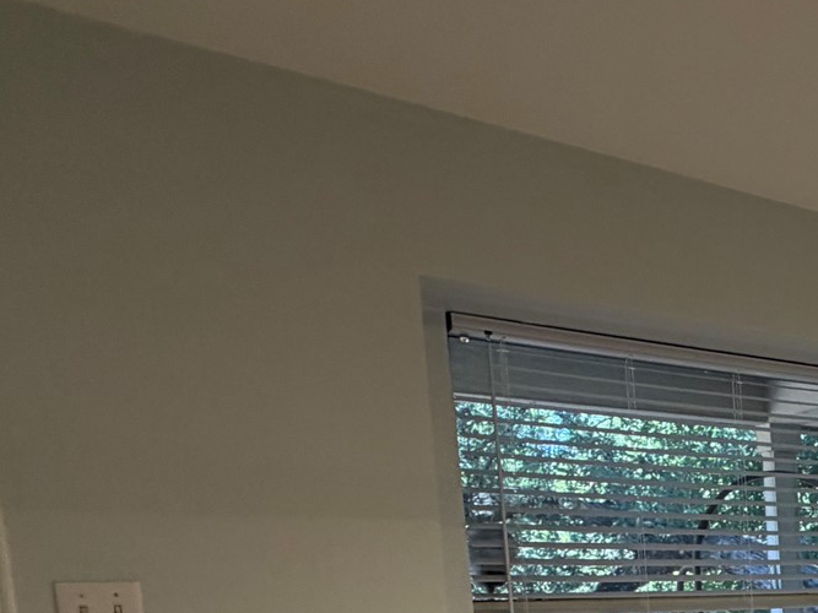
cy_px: 690
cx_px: 1139
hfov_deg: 30.7
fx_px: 1016
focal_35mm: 43
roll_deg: +0.9
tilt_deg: -6.5
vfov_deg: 29.9
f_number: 2.2
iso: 200
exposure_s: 1/120
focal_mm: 2.22
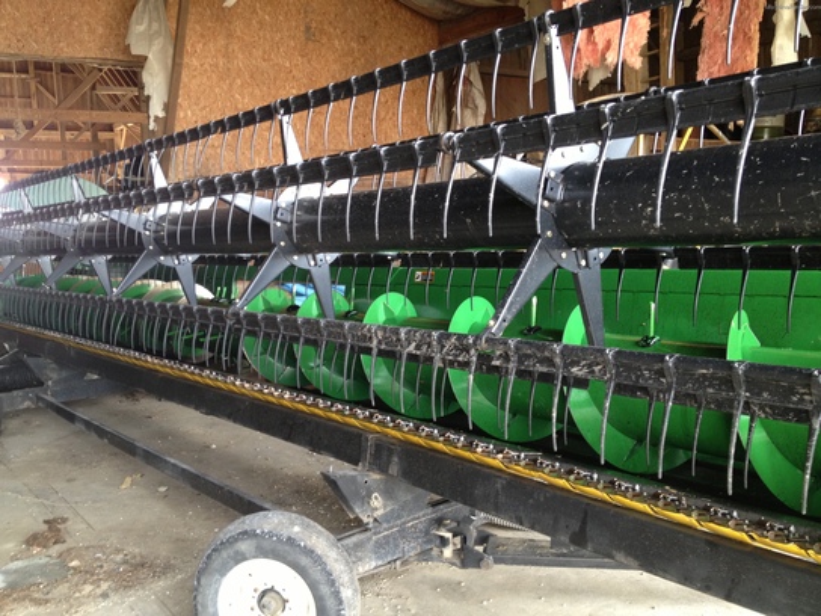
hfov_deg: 52.6
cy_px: 308
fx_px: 830
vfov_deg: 40.7
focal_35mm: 35
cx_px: 410
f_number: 2.4
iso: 100
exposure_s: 1/20
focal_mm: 4.28
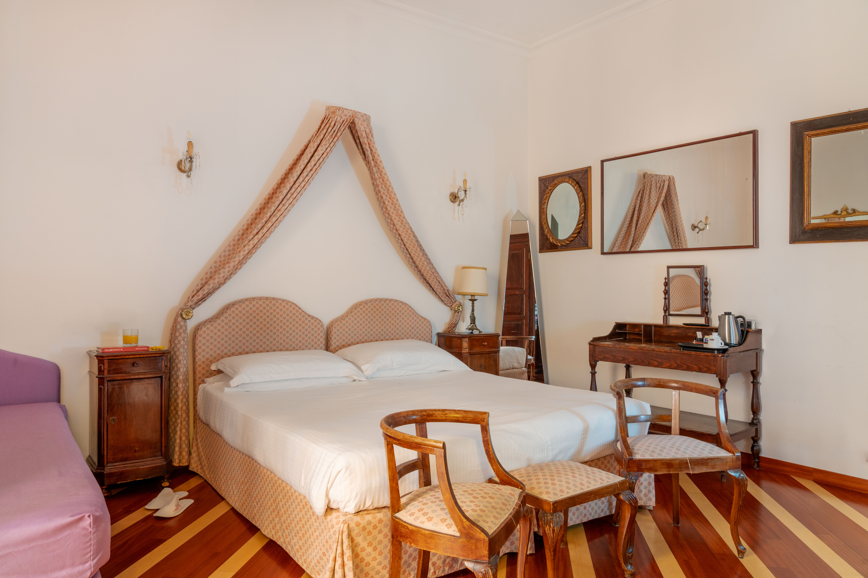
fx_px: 579
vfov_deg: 53.1
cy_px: 289
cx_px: 434
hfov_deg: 73.7
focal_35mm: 24
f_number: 11
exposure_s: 6
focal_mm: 24
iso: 640
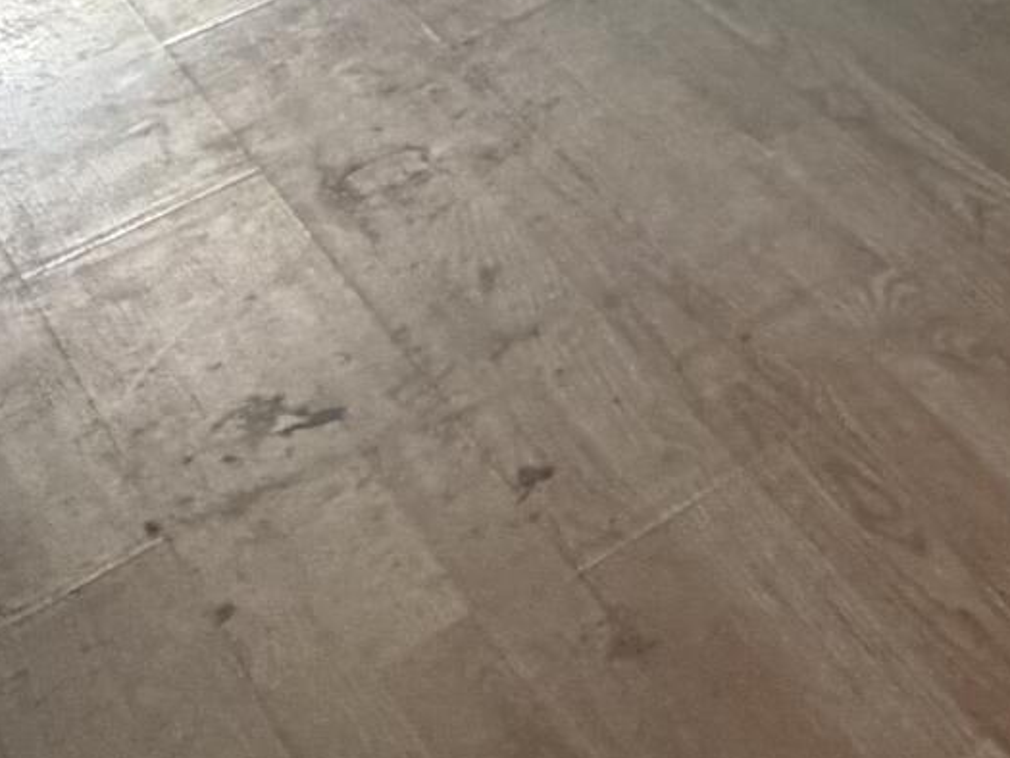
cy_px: -606
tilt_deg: -21.7
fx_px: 2335
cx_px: 2199
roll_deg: +4.6
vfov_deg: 15.7
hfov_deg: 16.3
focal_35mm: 80
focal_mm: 2.22
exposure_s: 1/91
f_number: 2.2
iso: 320
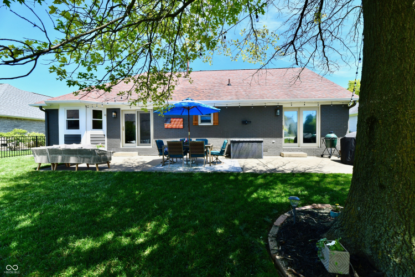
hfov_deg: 104.3
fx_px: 161
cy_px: 138
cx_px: 208
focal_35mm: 14
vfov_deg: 81.2
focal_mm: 14
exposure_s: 1/400
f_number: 10
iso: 640
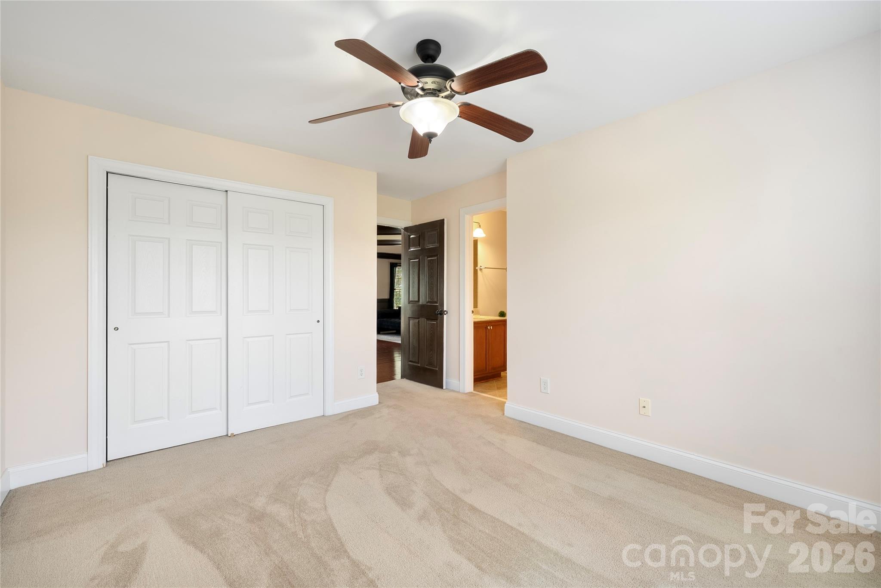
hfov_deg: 104.2
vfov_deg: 81.3
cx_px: 440
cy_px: 294
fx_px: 343
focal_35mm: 14
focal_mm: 14
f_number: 11
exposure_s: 1/2
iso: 100
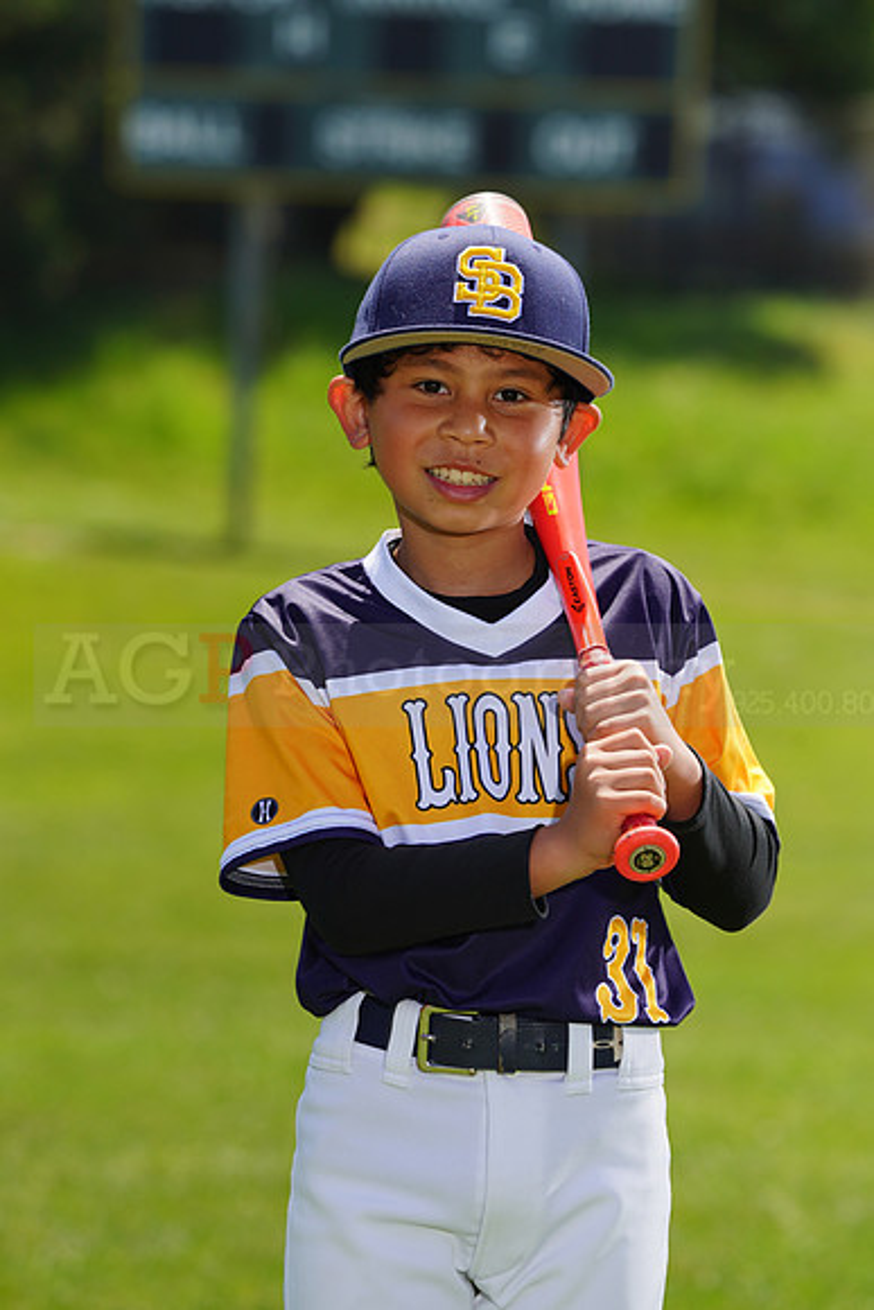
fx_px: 8880
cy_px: 655
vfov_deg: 8.4
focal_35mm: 244
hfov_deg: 5.6
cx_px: 437
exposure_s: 1/250
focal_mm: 244
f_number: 8
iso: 100
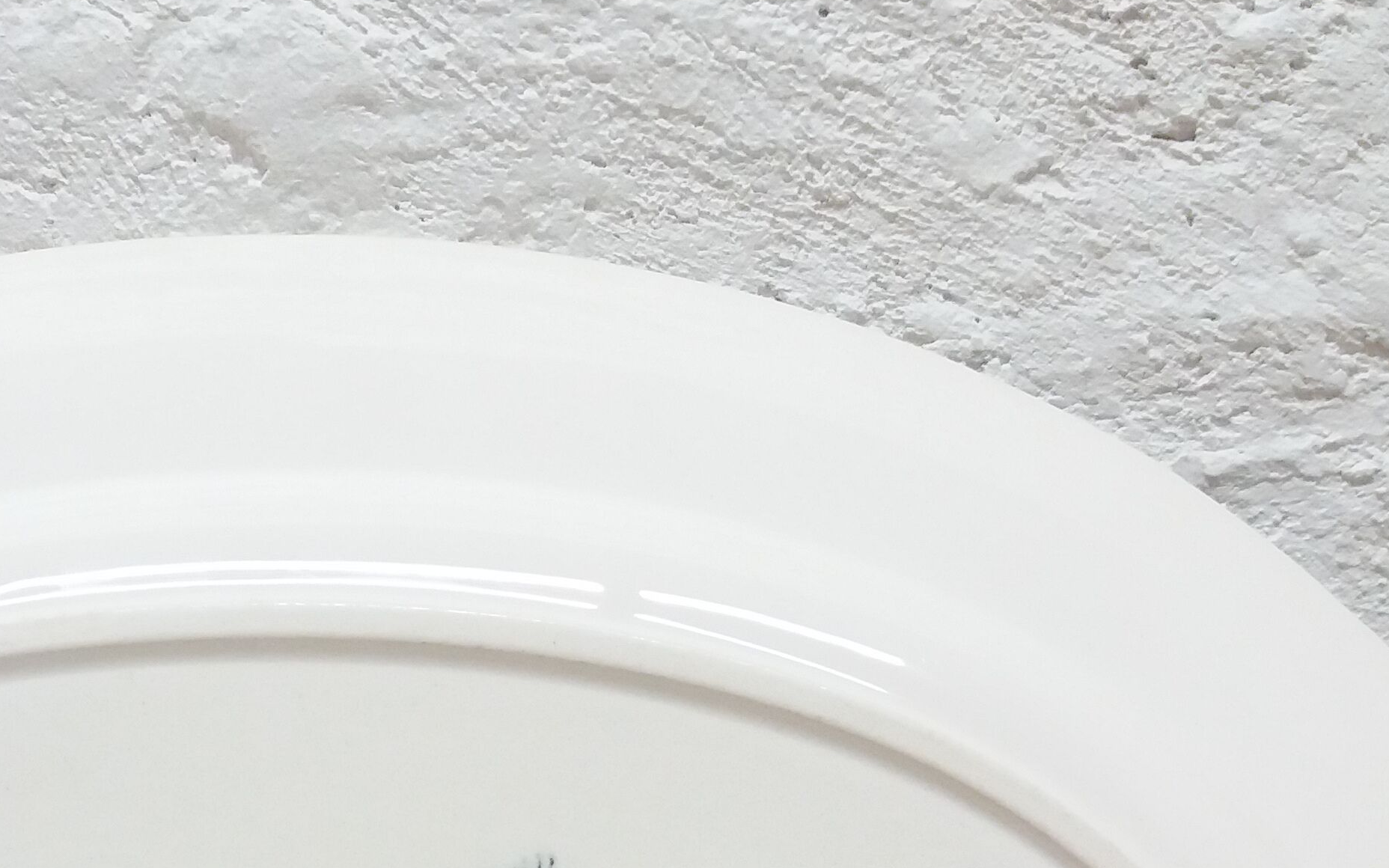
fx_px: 2498
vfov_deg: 18.4
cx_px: 279
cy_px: 1124
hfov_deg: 30.3
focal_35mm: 66
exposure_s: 1/164
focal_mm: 3.7
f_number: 1.9
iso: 200
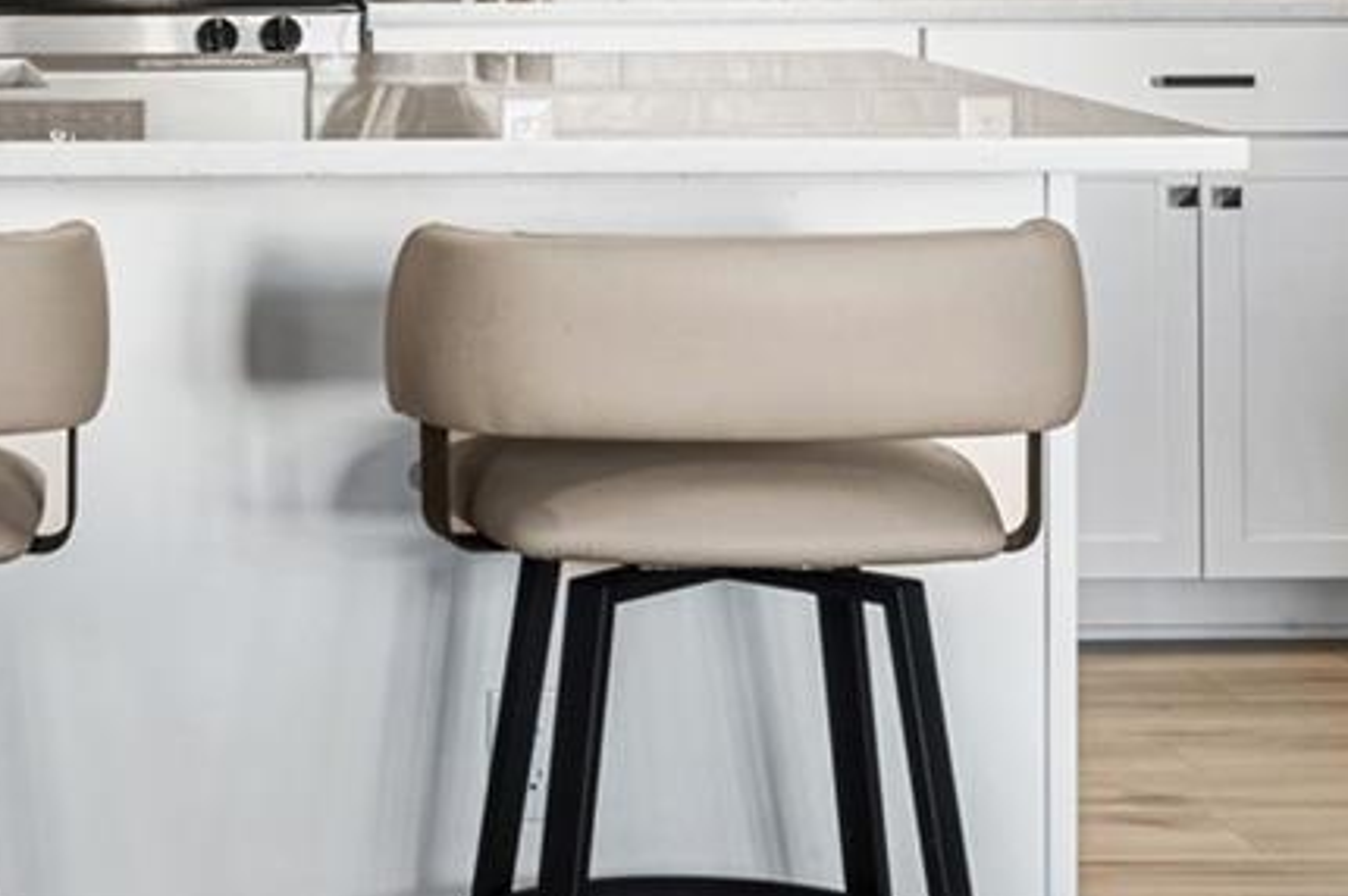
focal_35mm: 110
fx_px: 4110
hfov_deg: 17.8
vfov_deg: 12.1
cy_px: -271
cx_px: -226
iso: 200
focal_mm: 29.5
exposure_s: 3.2
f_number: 22
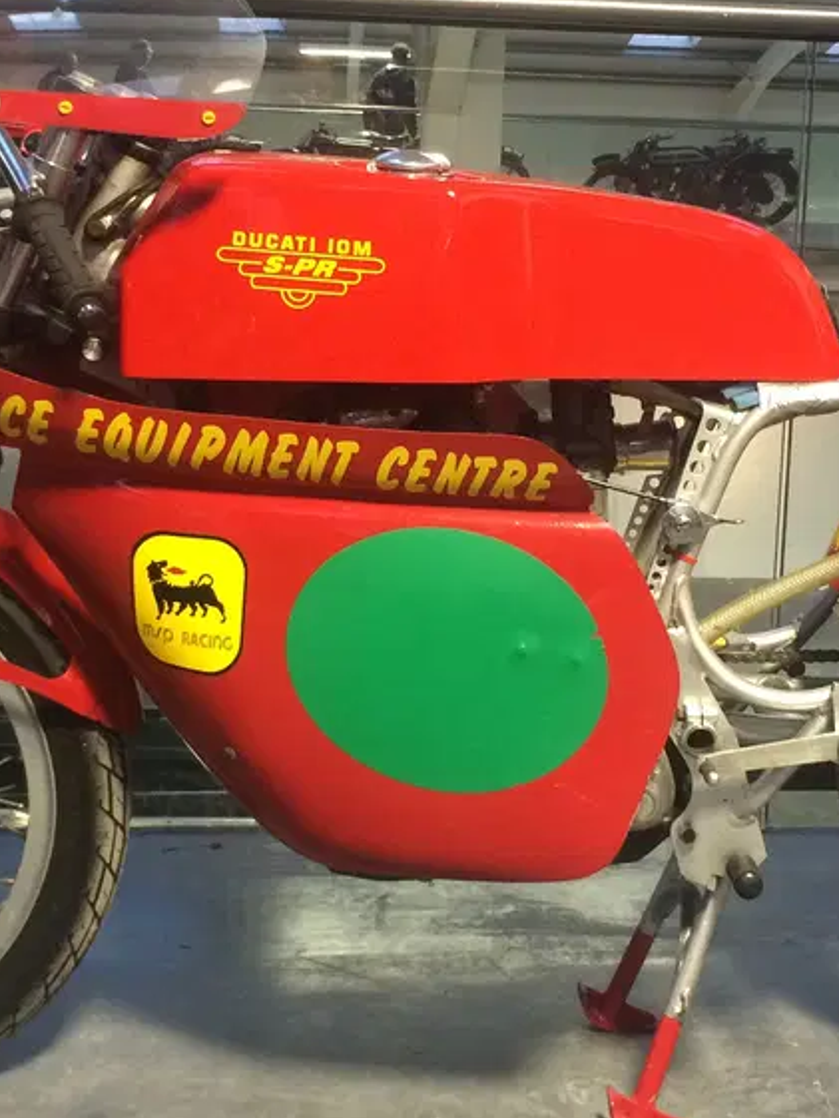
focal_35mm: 62
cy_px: 484
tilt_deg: -10.2
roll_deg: -1.8
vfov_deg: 31.2
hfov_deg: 23.6
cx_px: 494
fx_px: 2003
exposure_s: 1/30
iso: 160
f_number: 2.2
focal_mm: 4.15
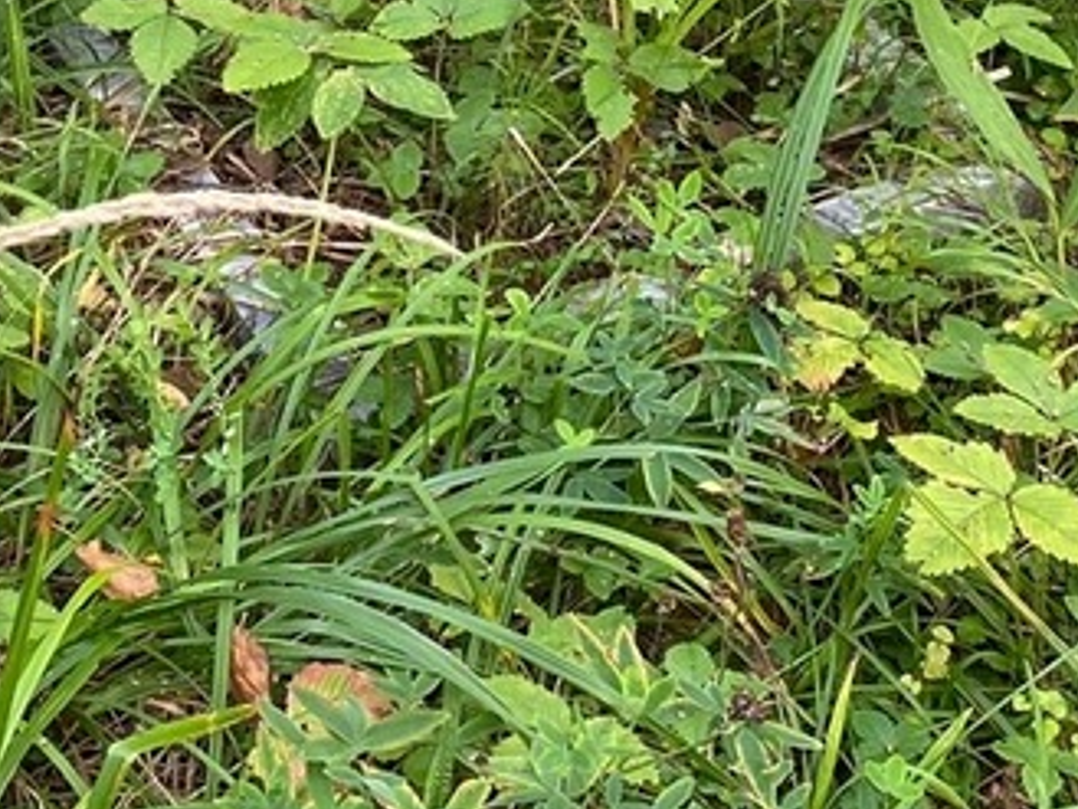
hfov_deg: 24.0
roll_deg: +1.1
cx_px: 377
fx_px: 2523
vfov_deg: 16.9
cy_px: -324
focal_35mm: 81
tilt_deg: -28.2
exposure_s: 1/121
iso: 80
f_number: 1.8
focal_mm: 4.25
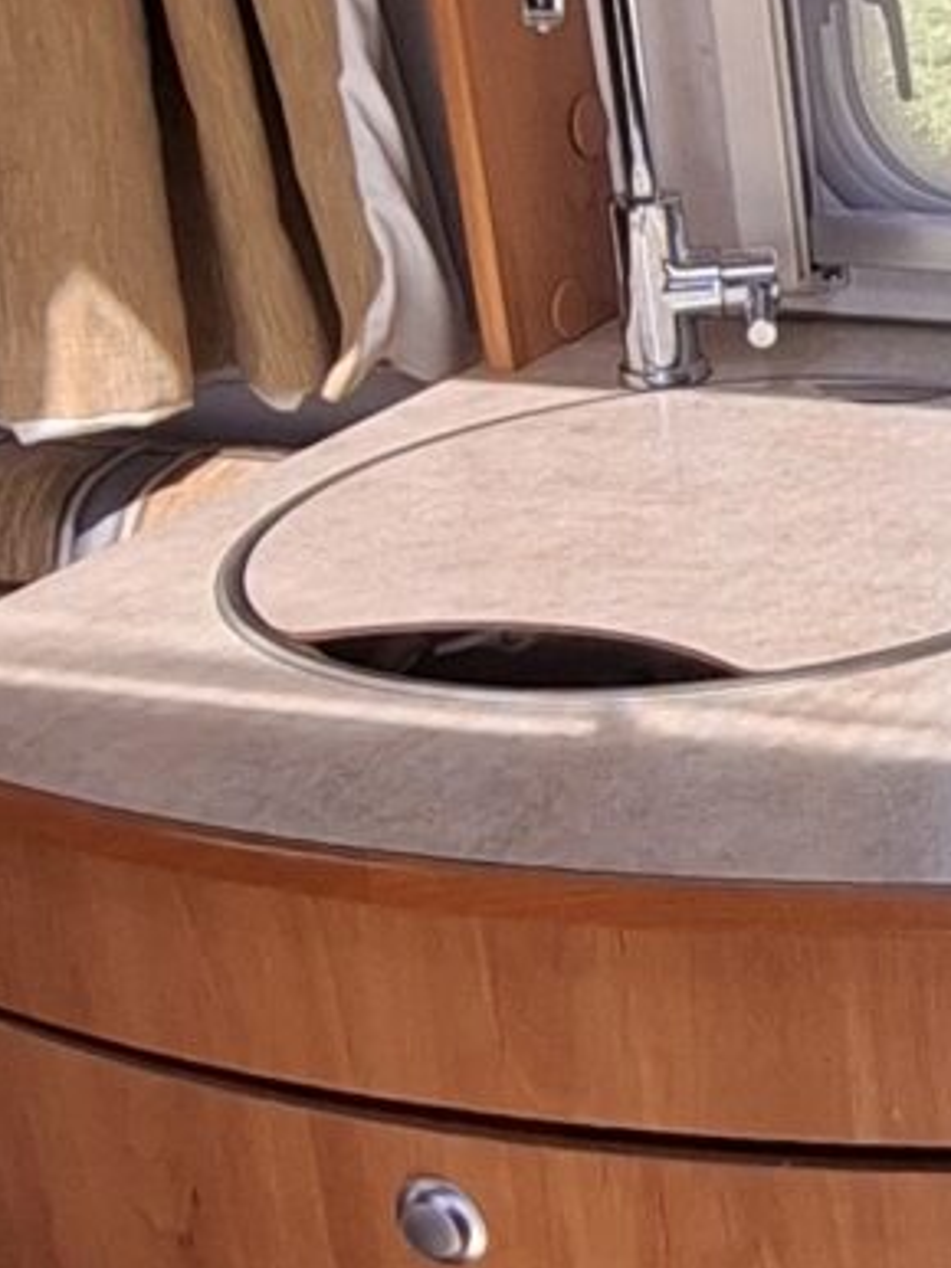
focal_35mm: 86
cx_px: 1613
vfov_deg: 22.7
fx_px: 3152
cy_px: 459
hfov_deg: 15.2
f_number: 2.2
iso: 40
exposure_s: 1/244
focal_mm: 1.74
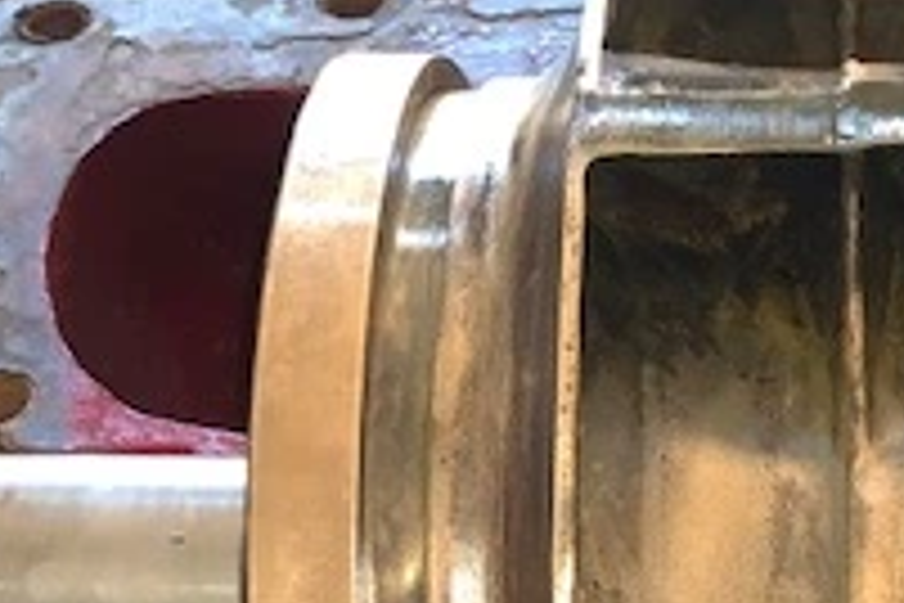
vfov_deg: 15.4
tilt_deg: -50.4
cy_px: 680
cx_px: 760
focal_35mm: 86
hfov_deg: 23.2
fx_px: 2159
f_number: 1.8
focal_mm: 4.25
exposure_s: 1/18
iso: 40
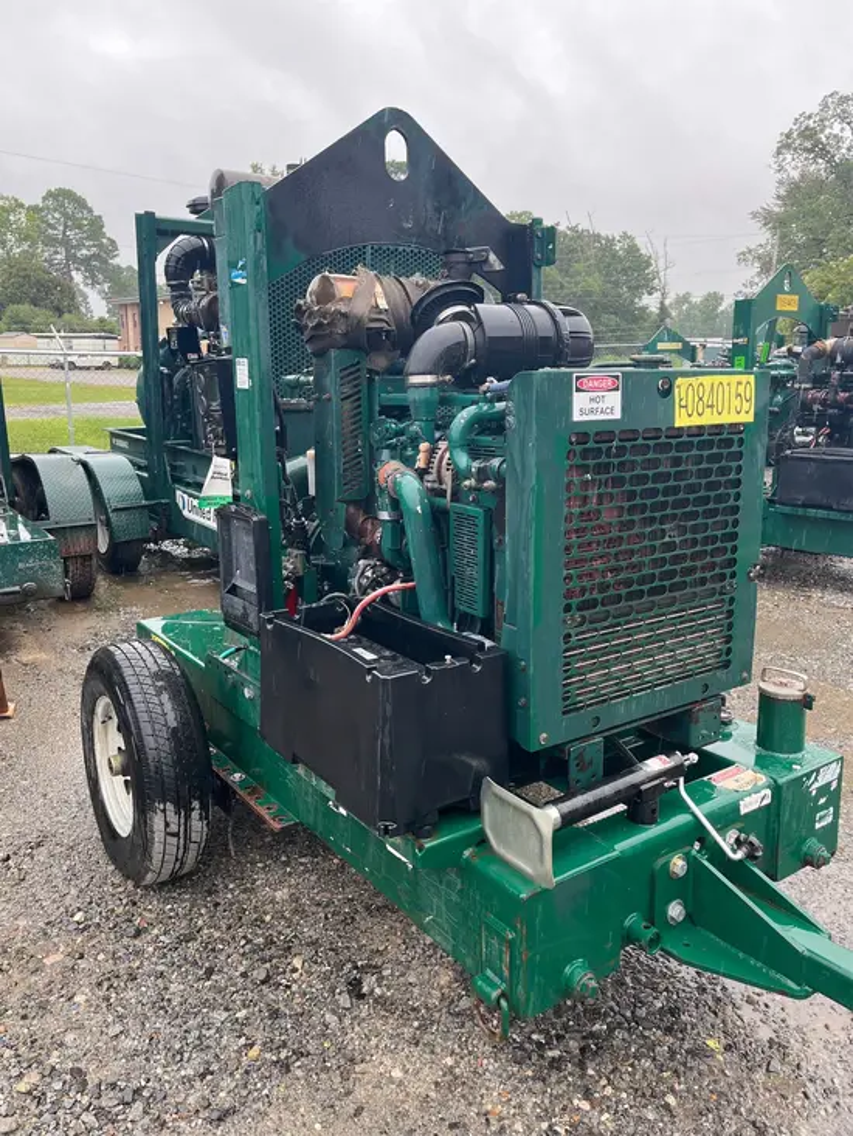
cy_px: 568
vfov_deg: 67.3
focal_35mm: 26
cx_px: 426
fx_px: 854
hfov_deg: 53.1
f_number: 1.6
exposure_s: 1/248
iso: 40
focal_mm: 5.1
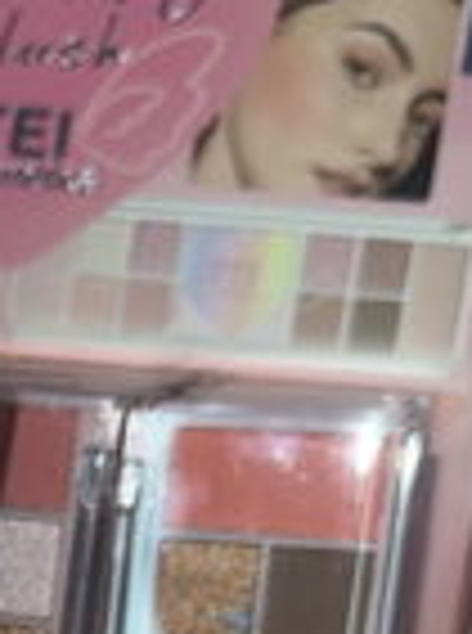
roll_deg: +0.1
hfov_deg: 15.2
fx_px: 1662
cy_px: 875
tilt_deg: -12.8
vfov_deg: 19.5
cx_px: -198
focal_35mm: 91
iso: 50
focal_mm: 6.76
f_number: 1.78
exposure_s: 1/80
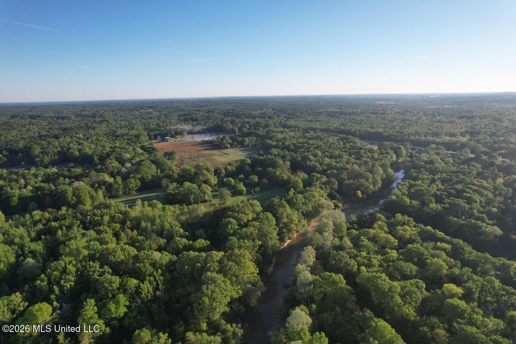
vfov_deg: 57.2
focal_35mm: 22
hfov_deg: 78.6
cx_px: 258
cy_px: 172
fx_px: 315
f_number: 2.8
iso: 100
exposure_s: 1/1250
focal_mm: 8.38
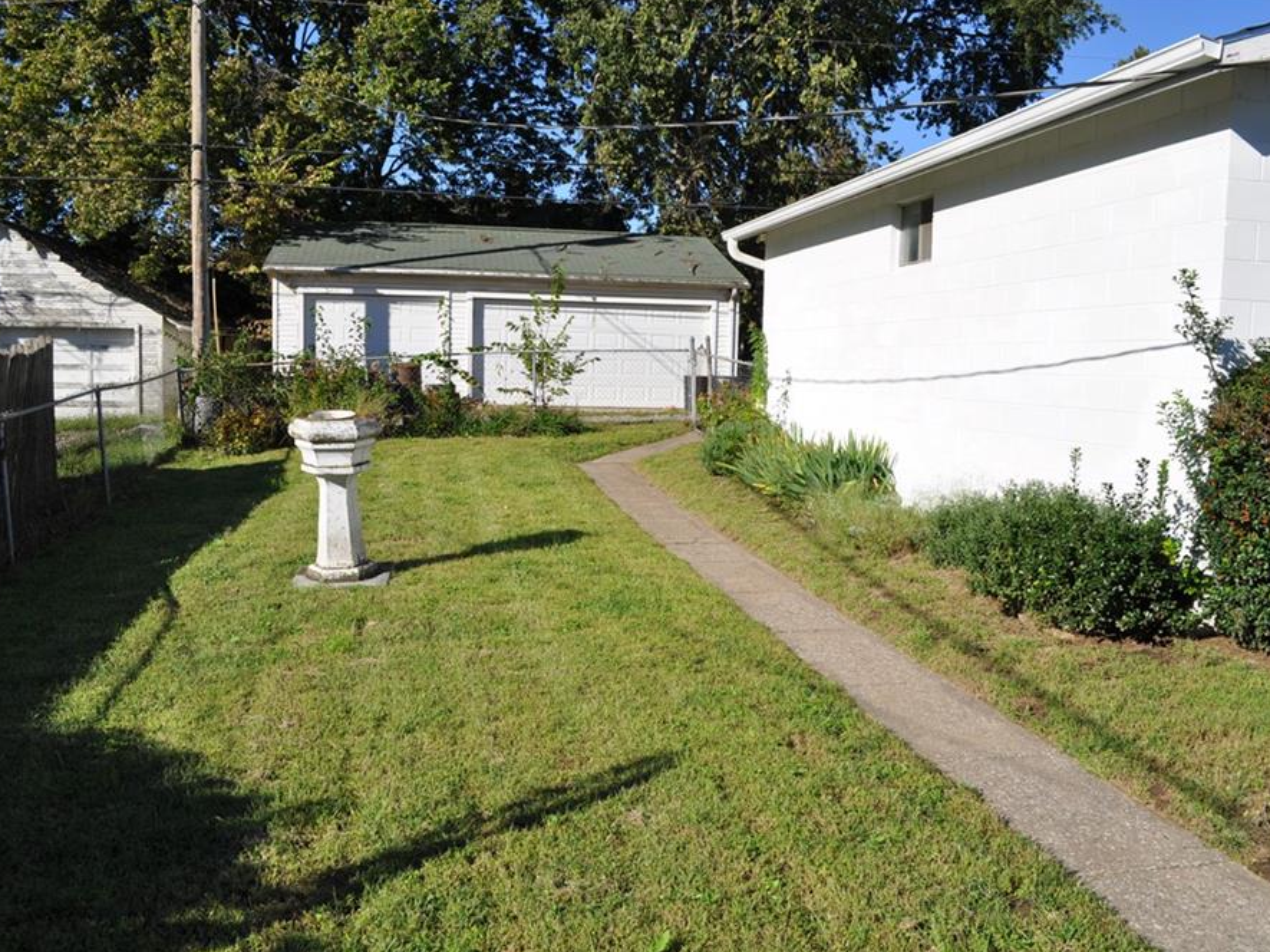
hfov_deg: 60.0
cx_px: 643
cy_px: 479
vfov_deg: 46.8
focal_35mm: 30
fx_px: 1100
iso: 200
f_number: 10
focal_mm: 18
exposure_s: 1/400
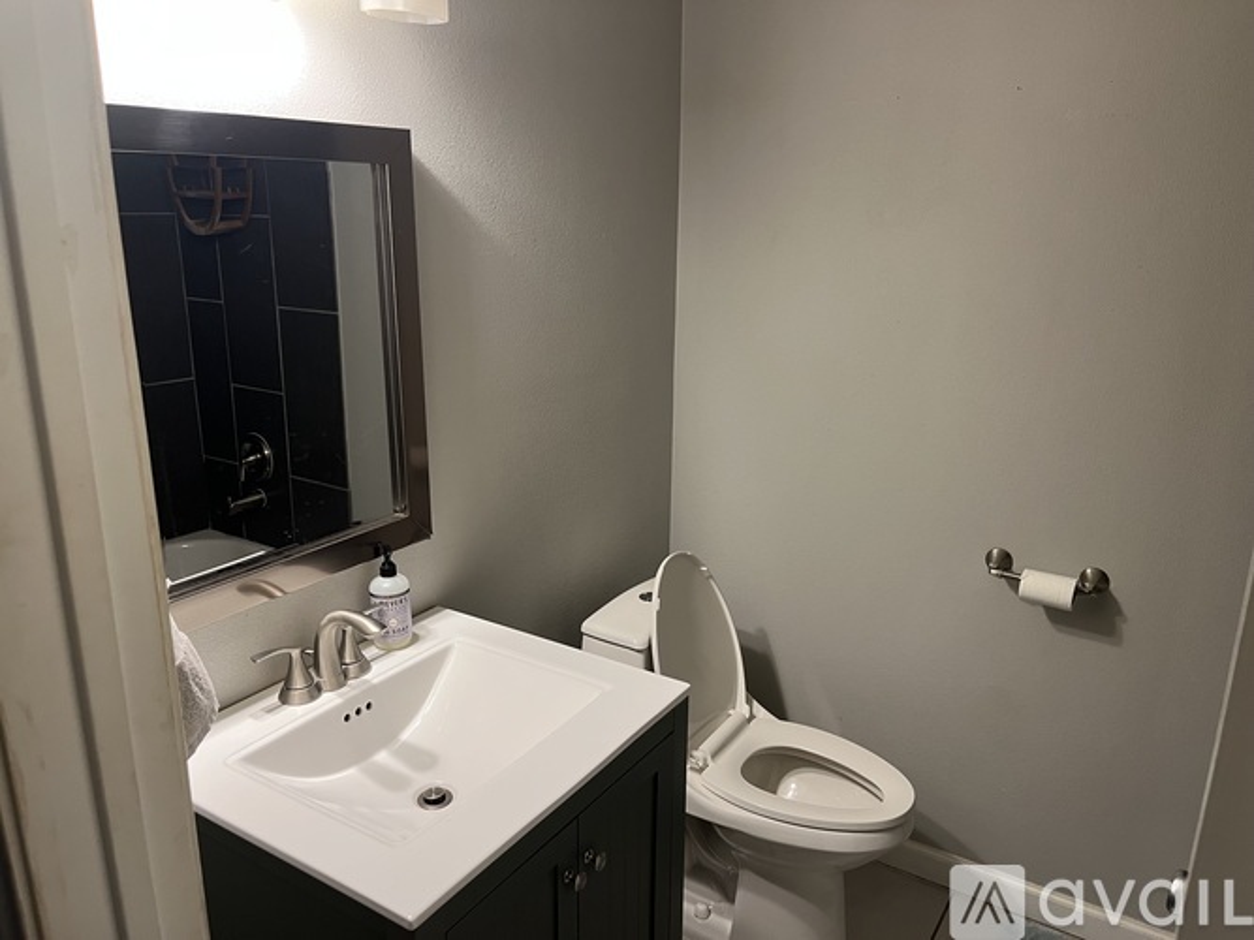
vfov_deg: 53.0
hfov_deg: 67.3
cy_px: 470
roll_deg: -0.3
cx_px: 627
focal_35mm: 26
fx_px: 942
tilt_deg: -15.7
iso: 125
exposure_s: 1/60
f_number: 1.6
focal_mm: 5.1
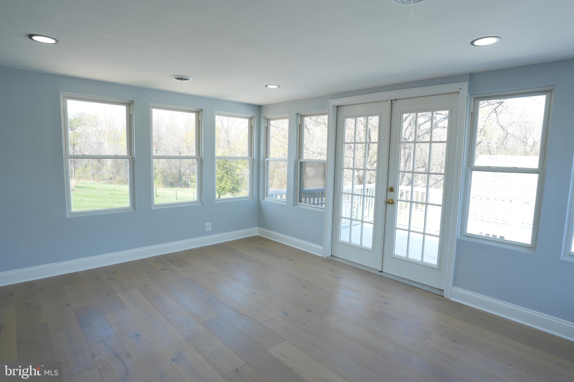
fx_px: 303
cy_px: 191
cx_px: 287
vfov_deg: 64.5
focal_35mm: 19
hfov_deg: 86.9
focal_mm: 19
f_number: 8
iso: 100
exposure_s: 1/25
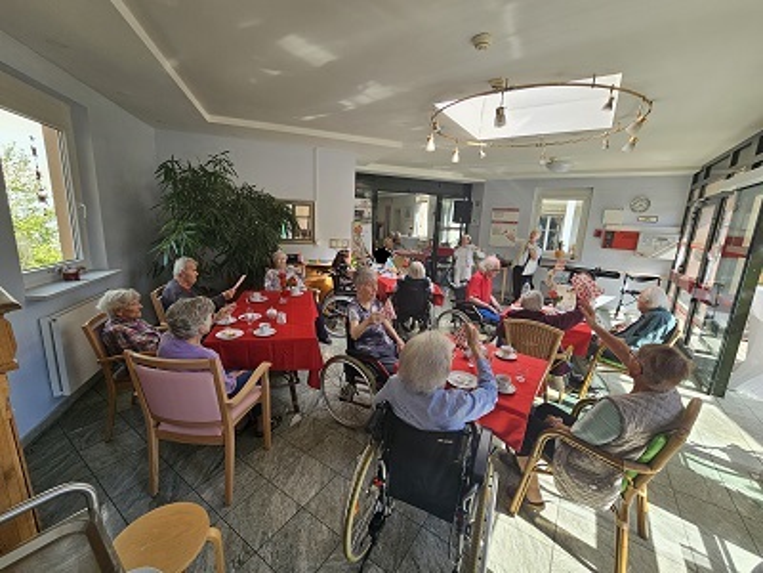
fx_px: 287
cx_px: 382
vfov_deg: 89.9
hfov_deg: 106.2
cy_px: 286
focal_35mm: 13
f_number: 2.2
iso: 50
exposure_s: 1/171
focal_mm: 2.2
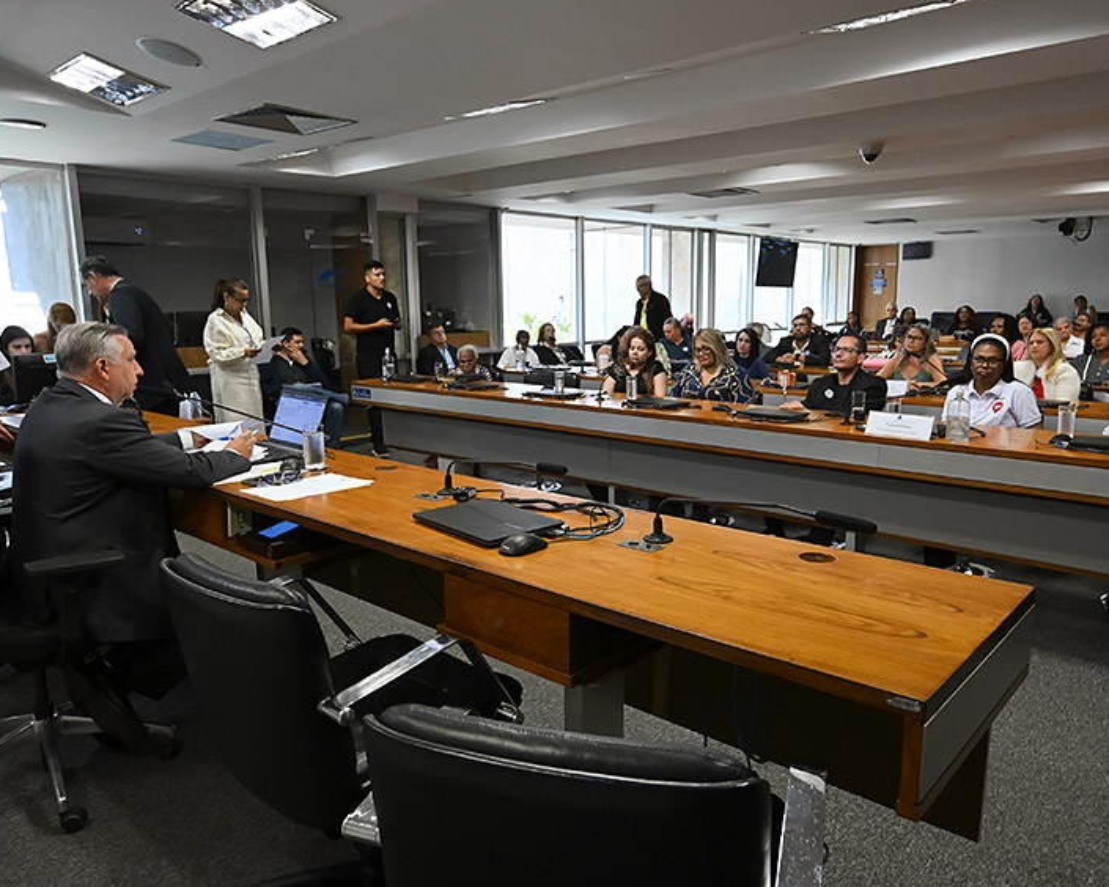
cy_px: 445
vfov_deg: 58.8
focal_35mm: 24
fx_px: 788
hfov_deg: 70.2
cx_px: 584
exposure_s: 1/200
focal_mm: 14
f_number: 4
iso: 1250
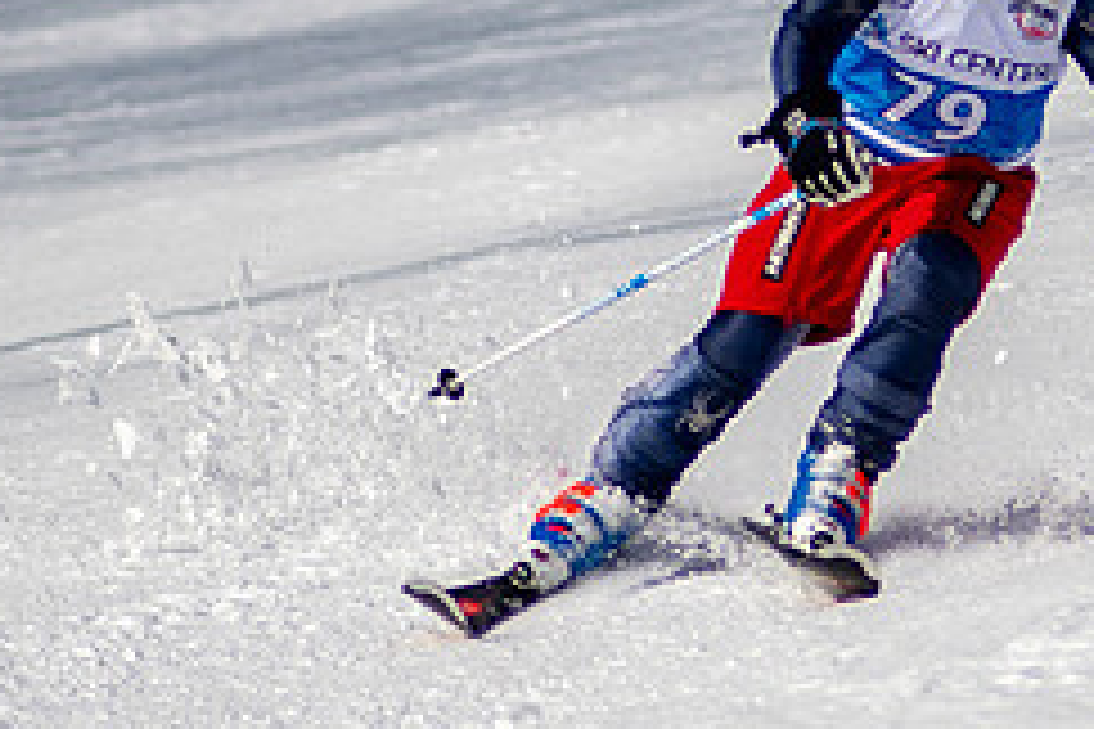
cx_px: 898
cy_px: 161
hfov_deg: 1.3
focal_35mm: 1648
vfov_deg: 0.8
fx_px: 50077
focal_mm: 300
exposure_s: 1/8000
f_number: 2.8
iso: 100
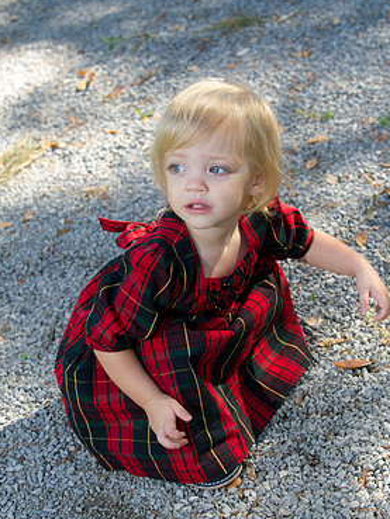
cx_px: 206
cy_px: 287
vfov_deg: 23.8
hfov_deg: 18.0
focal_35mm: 82
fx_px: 1231
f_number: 5
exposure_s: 1/100
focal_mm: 70
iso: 250
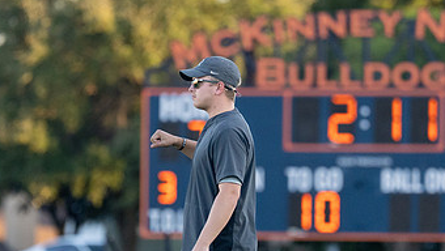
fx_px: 7252
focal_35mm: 614
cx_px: 203
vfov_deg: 2.0
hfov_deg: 3.5
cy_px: 163
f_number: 2.8
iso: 800
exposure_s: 1/2500
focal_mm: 200
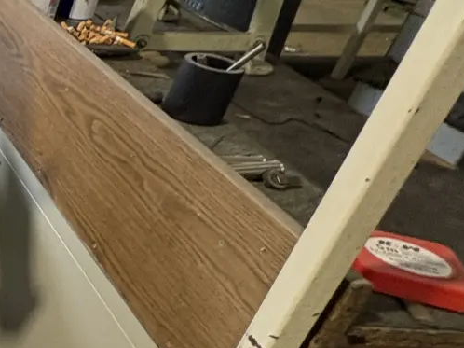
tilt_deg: -32.8
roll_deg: -0.8
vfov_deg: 27.0
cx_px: -315
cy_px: 187
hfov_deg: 23.6
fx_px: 723
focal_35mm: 54
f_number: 2.2
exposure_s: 1/50
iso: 125
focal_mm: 2.22
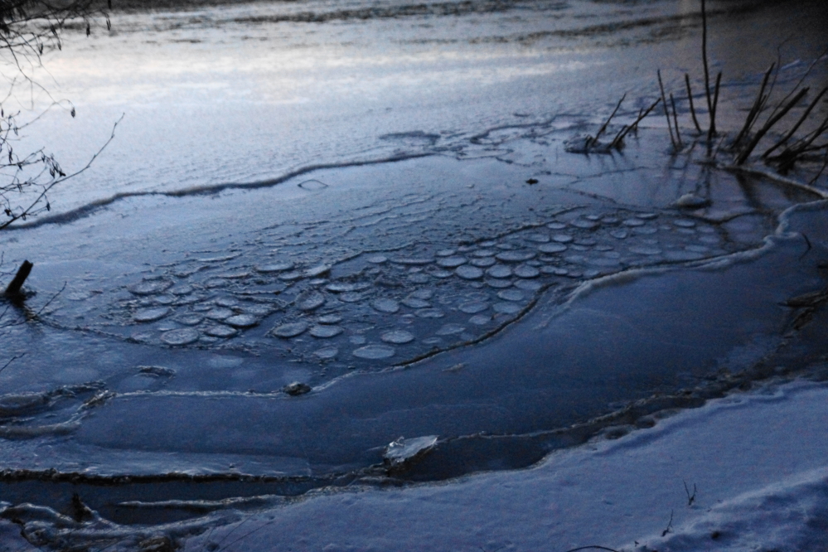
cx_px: 414
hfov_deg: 49.6
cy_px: 276
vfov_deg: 34.2
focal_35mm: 39
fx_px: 897
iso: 1600
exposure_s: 1/6
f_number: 4
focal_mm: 26
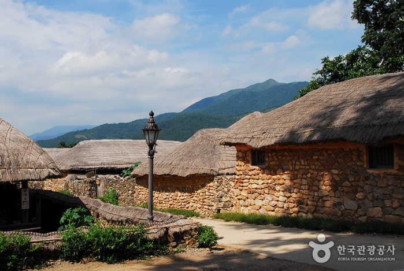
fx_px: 472
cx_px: 202
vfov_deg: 32.0
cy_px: 136
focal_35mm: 42
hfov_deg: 46.3
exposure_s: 1/500
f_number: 5.6
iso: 100
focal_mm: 28
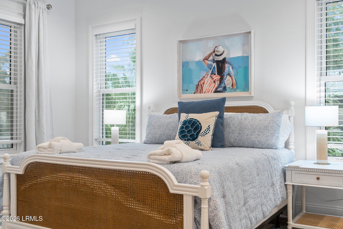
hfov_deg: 53.1
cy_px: 114
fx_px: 343
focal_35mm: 36
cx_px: 172
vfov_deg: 36.9
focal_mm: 36
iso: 2000
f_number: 4
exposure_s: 1/160
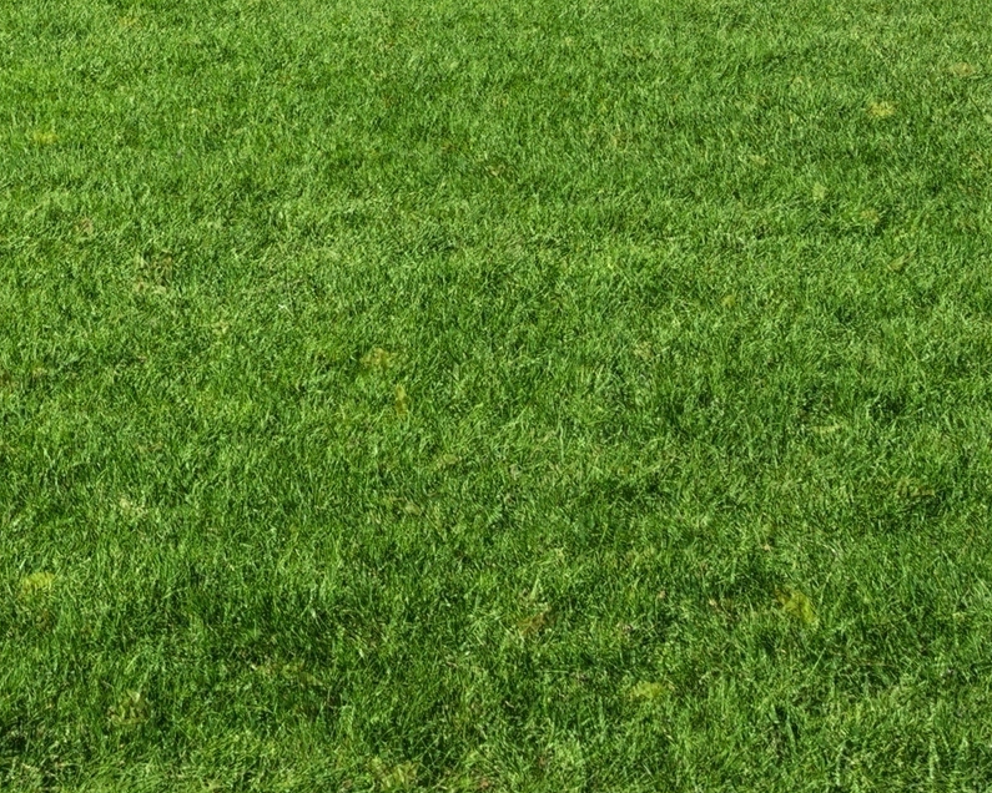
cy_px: -440
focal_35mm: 87
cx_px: -74
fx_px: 2554
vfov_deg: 16.0
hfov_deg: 21.0
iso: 200
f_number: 11
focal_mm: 24
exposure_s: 1/160
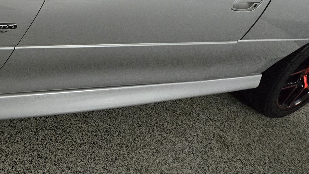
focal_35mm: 80
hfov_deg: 23.7
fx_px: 656
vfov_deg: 12.8
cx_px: -80
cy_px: -196
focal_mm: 5.4
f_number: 1.8
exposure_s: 1/120
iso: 1000
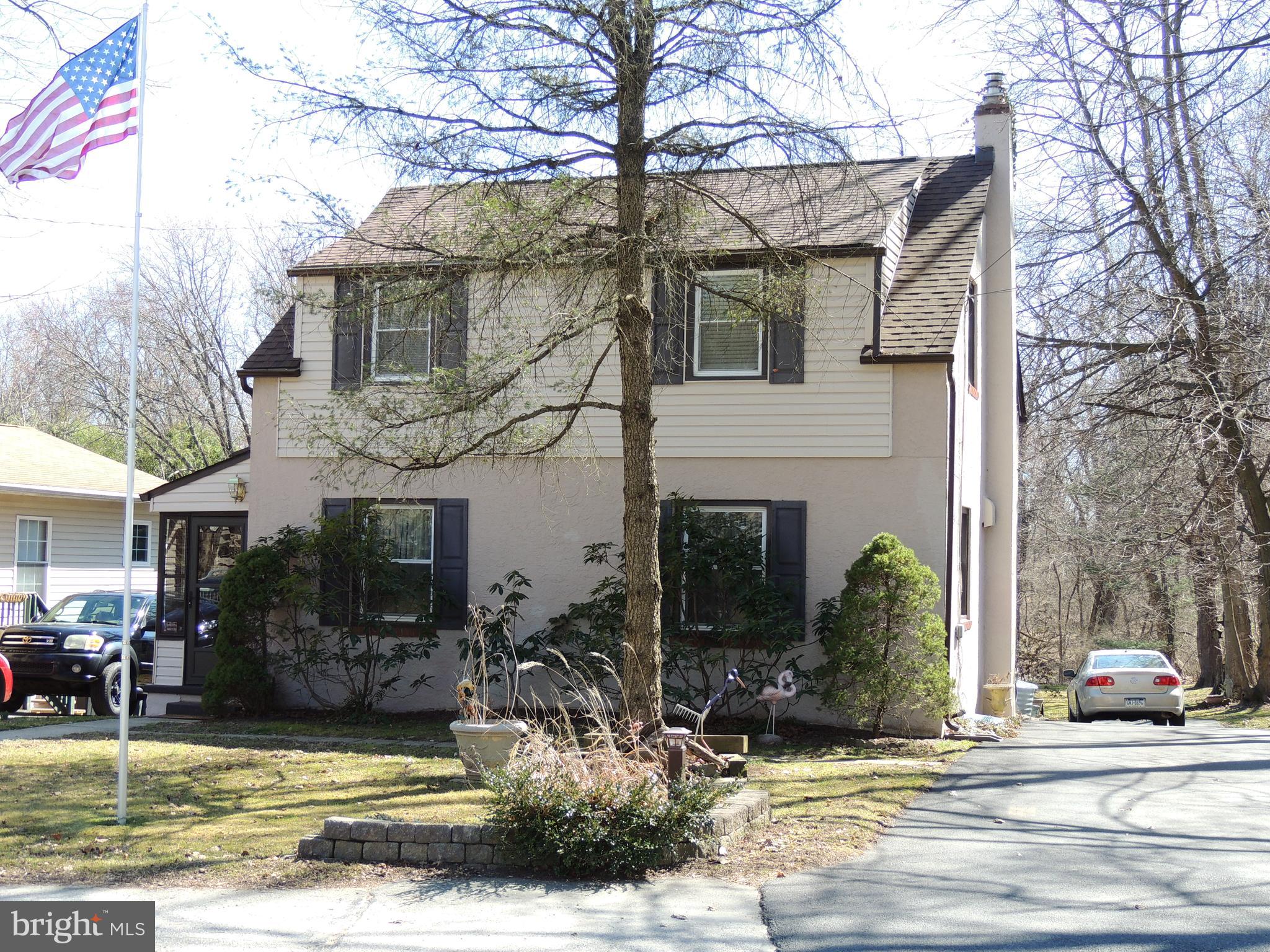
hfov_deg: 40.4
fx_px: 1724
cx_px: 635
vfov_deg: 30.9
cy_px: 476
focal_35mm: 47
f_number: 3.5
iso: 100
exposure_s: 1/200
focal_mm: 8.3
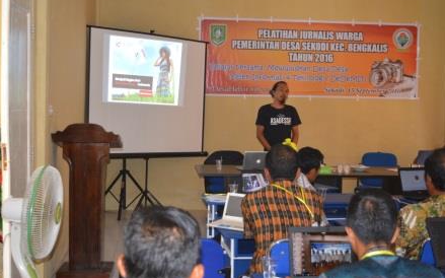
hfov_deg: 38.2
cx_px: 222
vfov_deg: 24.4
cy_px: 135
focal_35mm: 53
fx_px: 643
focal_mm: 34
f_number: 4.5
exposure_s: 1/60
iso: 900
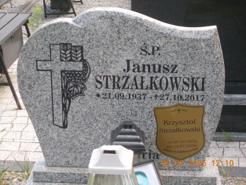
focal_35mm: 76
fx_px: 540
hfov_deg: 25.7
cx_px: 123
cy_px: 92
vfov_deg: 19.4
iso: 400
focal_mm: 13.5
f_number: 5.8
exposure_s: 1/400
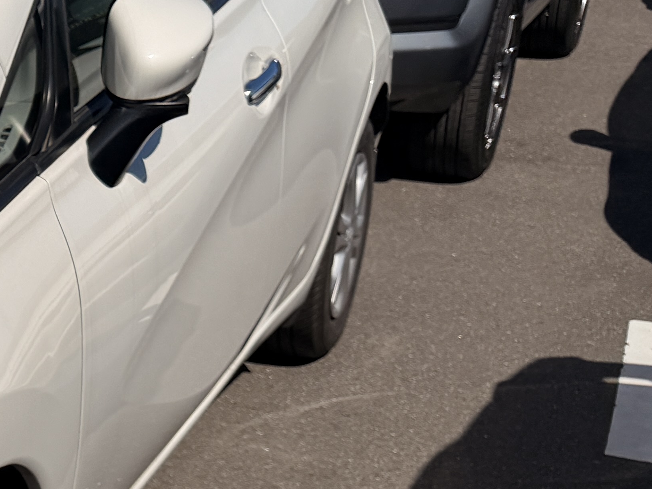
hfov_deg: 19.4
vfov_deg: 17.4
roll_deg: +2.7
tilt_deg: -15.4
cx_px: -409
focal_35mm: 84
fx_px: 1582
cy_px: 406
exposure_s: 1/17544
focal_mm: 6.76
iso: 80
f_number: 1.78
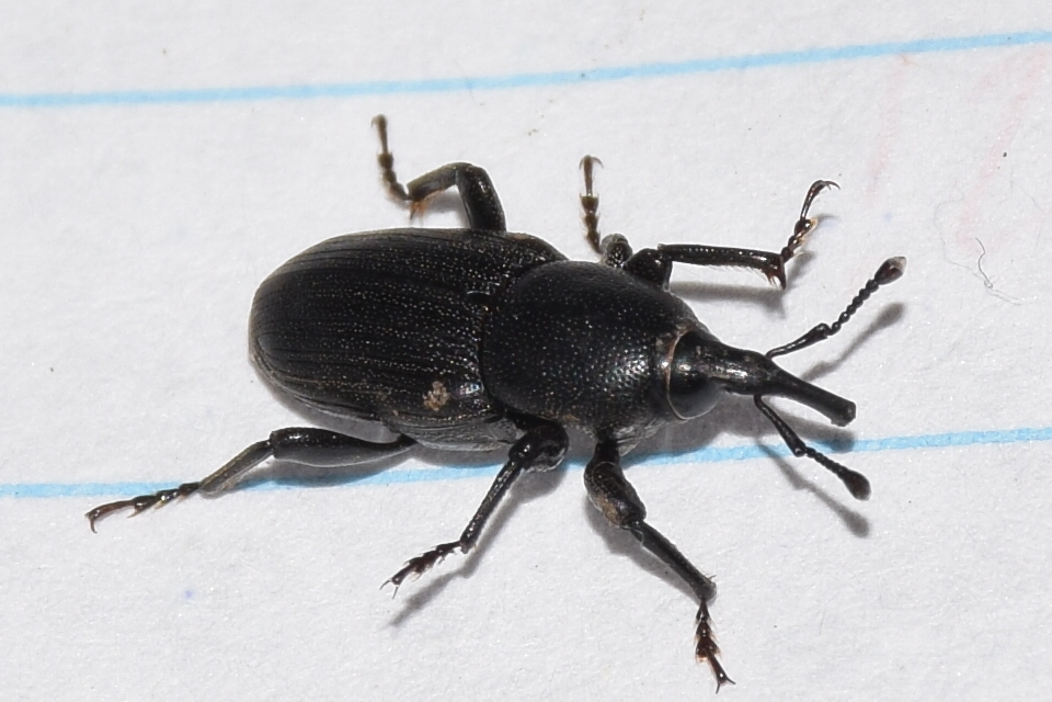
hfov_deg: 9.8
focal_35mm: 210
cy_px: 351
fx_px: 6136
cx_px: 526
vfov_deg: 6.5
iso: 100
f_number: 11
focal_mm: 140
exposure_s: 1/160
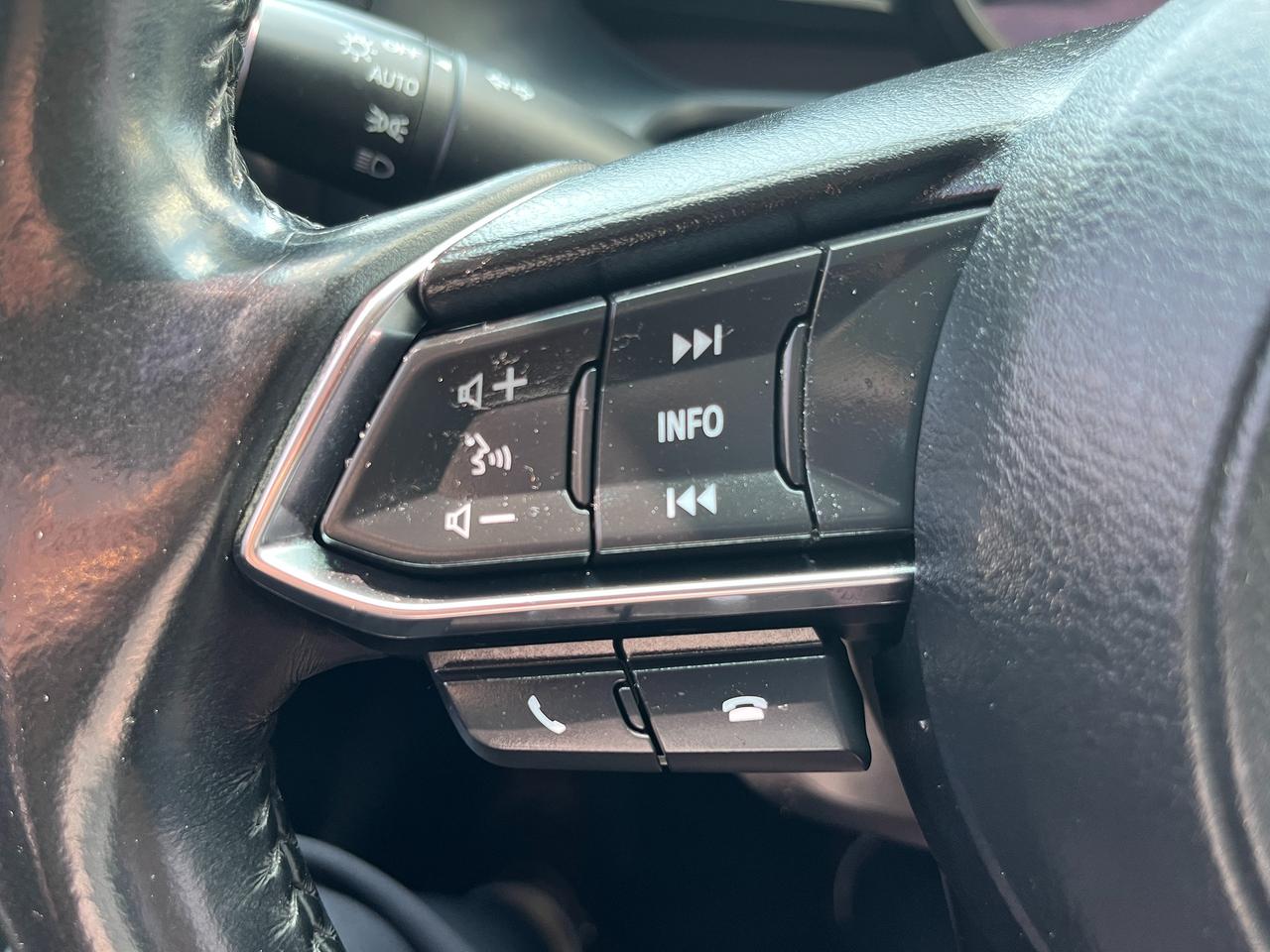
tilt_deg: -27.2
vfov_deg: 53.1
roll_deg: -3.3
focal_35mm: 26
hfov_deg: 67.3
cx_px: 635
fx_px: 954
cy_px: 476
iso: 125
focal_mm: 5.1
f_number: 1.6
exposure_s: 1/60
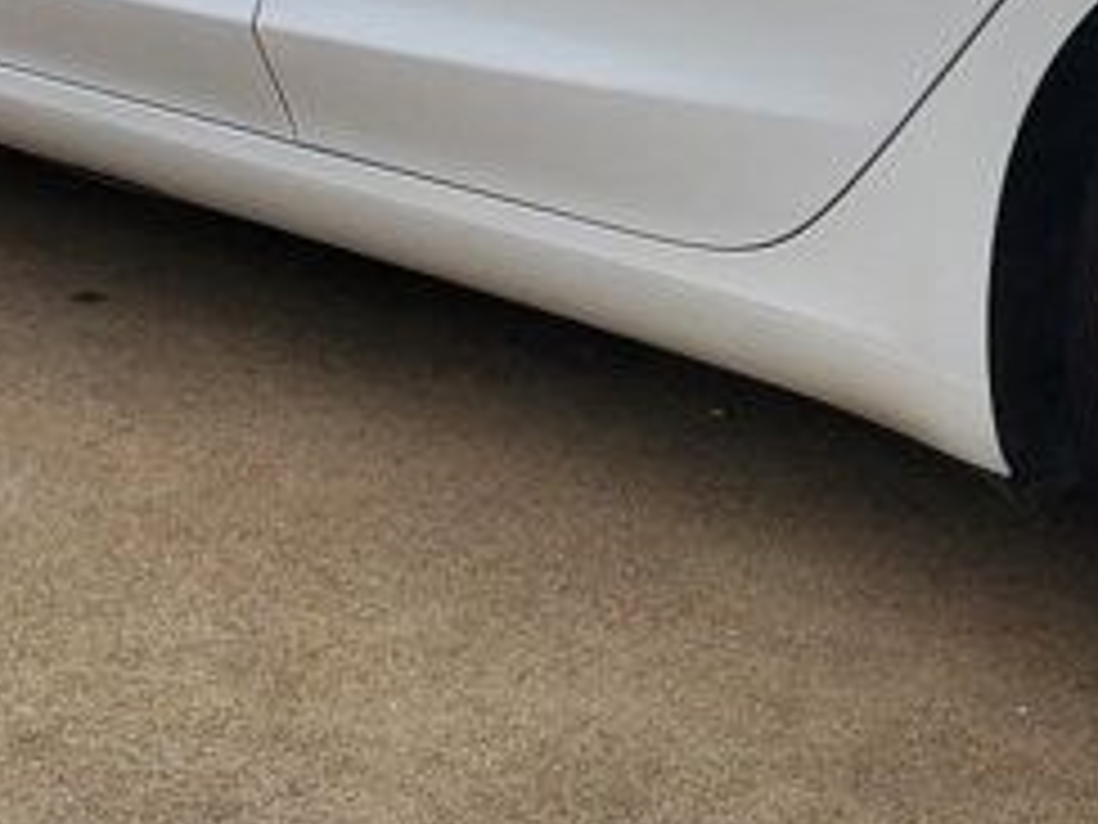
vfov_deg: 13.1
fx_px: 3457
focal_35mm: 109
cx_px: 1116
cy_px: -239
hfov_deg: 17.6
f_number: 2.4
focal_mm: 4.3
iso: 50
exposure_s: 1/1529
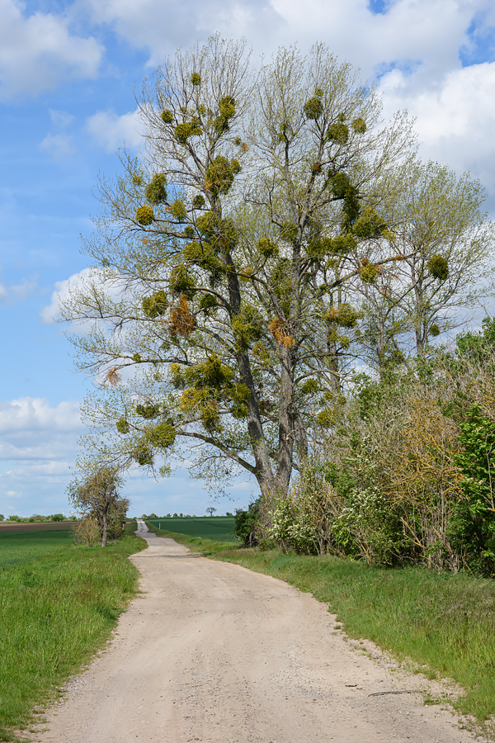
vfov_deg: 30.5
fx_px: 1361
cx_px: 248
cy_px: 372
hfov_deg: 20.6
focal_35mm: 66
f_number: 8
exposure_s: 1/250
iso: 100
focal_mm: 44
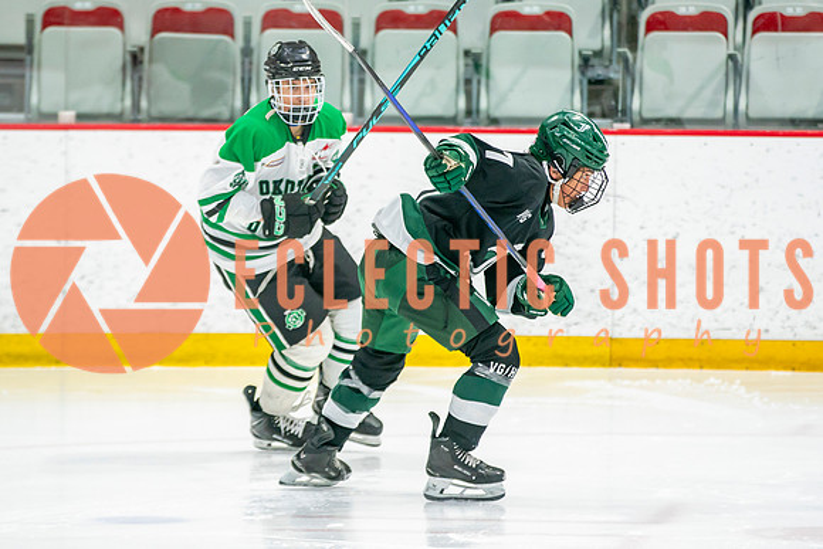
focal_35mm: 304
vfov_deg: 4.5
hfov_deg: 6.8
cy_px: 277
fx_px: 6958
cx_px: 357
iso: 1000
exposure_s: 1/640
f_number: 3.2
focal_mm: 182
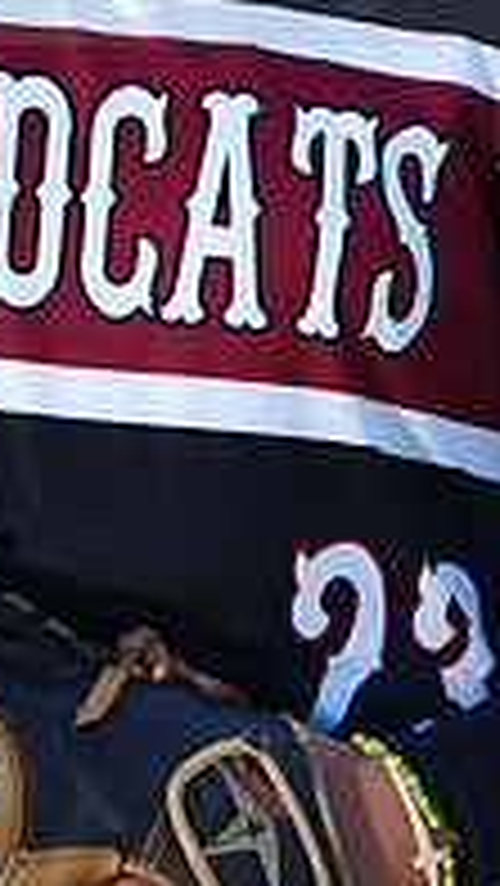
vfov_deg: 3.7
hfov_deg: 2.1
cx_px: 11
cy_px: -99
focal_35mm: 575
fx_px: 13535
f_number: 4.5
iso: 64
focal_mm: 186
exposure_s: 1/250
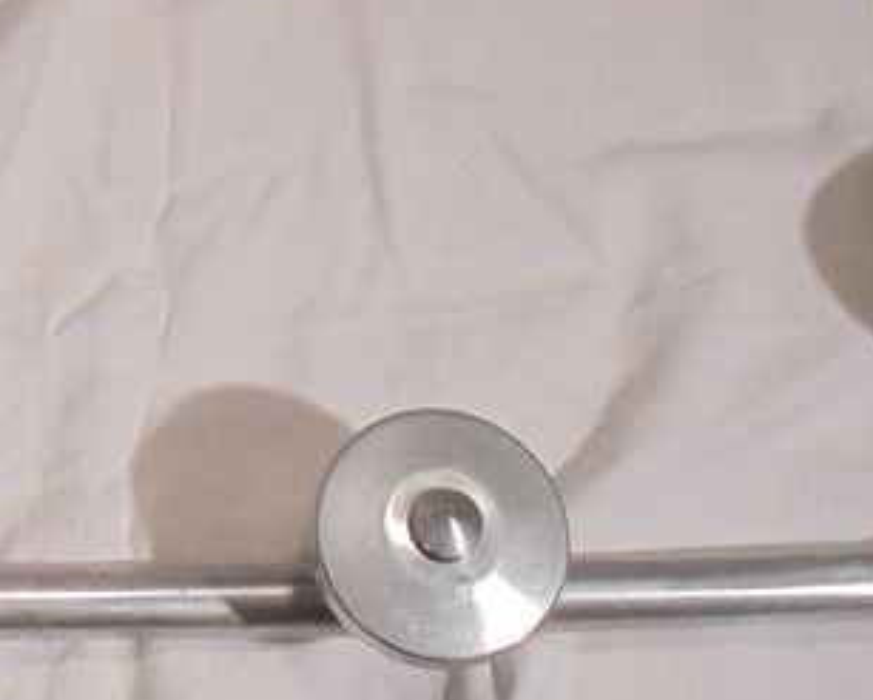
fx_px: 2146
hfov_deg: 22.1
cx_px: -20
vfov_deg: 18.1
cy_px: 21
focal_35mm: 83
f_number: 3.7
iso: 250
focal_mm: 5.3
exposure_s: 1/30
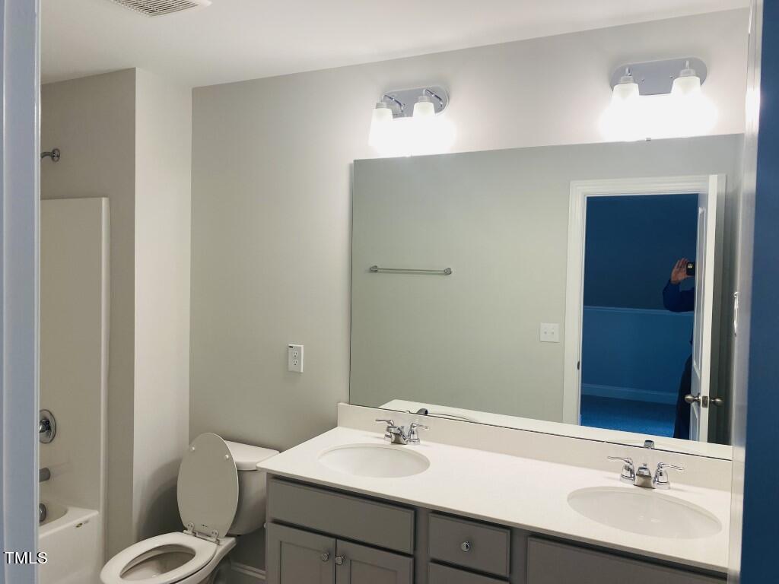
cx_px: 390
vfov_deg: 53.1
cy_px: 292
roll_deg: -2.3
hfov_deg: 67.3
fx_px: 585
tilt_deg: -2.7
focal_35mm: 26
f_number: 1.8
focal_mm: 4.25
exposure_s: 1/120
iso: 64
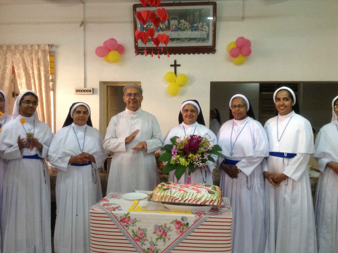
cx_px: 169
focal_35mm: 33
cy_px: 126
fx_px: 322
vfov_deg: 42.8
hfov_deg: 55.4
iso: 100
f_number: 2.4
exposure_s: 1/24
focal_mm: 3.3
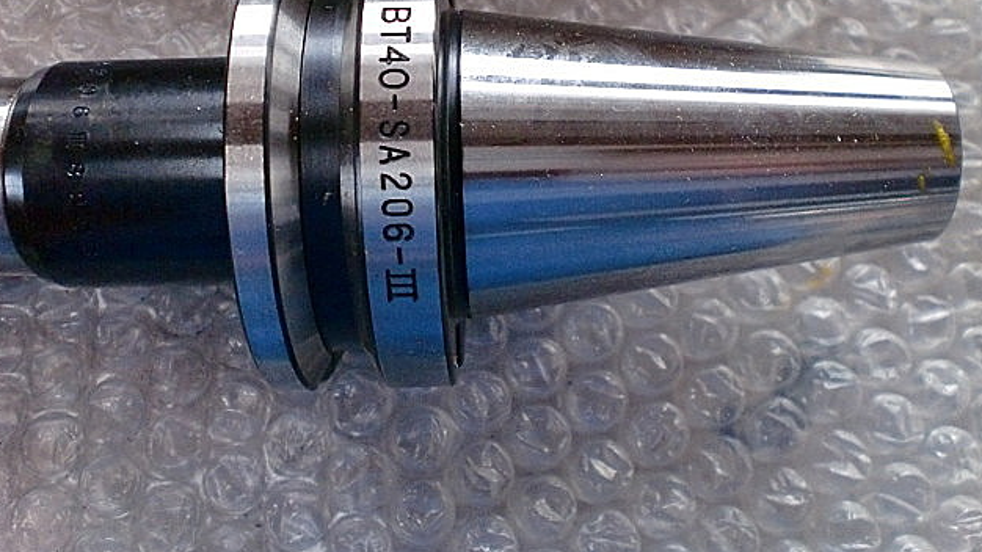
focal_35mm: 39
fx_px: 1015
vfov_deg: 30.2
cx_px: 491
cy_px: 180
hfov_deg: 51.6
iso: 500
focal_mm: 6.3
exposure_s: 1/60
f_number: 3.1
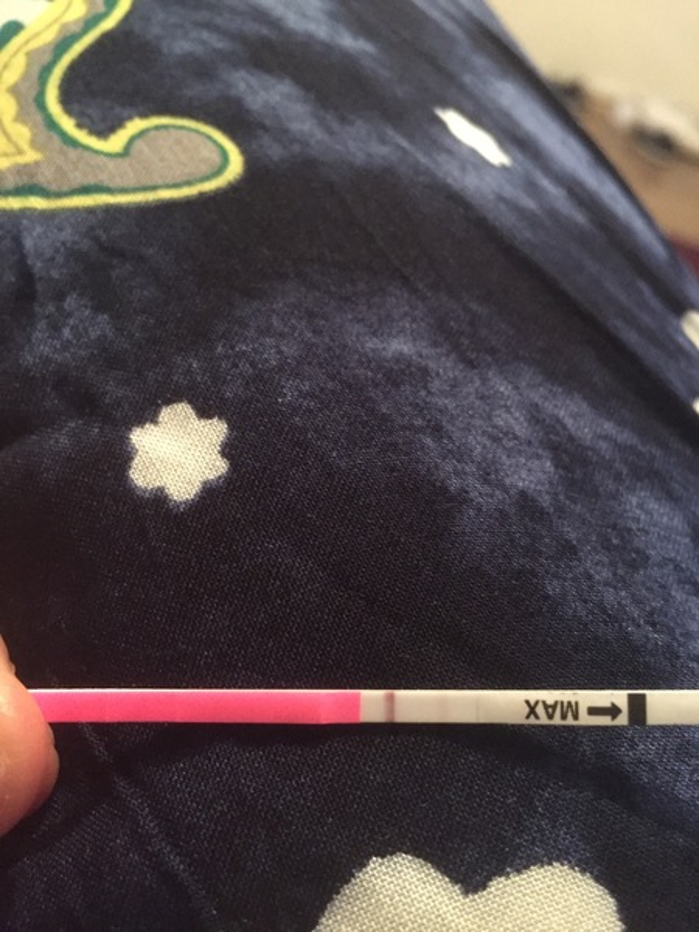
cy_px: 466
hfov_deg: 48.2
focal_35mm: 29
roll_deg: -15.2
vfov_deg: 61.7
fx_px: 781
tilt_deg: -38.5
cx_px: 350
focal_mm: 4.15
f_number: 2.2
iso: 1250
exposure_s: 1/17
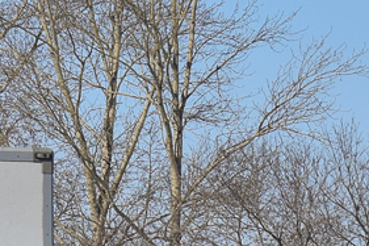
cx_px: -285
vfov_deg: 4.4
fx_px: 3155
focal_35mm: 308
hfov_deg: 6.5
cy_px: 275
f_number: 5.3
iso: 100
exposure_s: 1/1250
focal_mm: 48
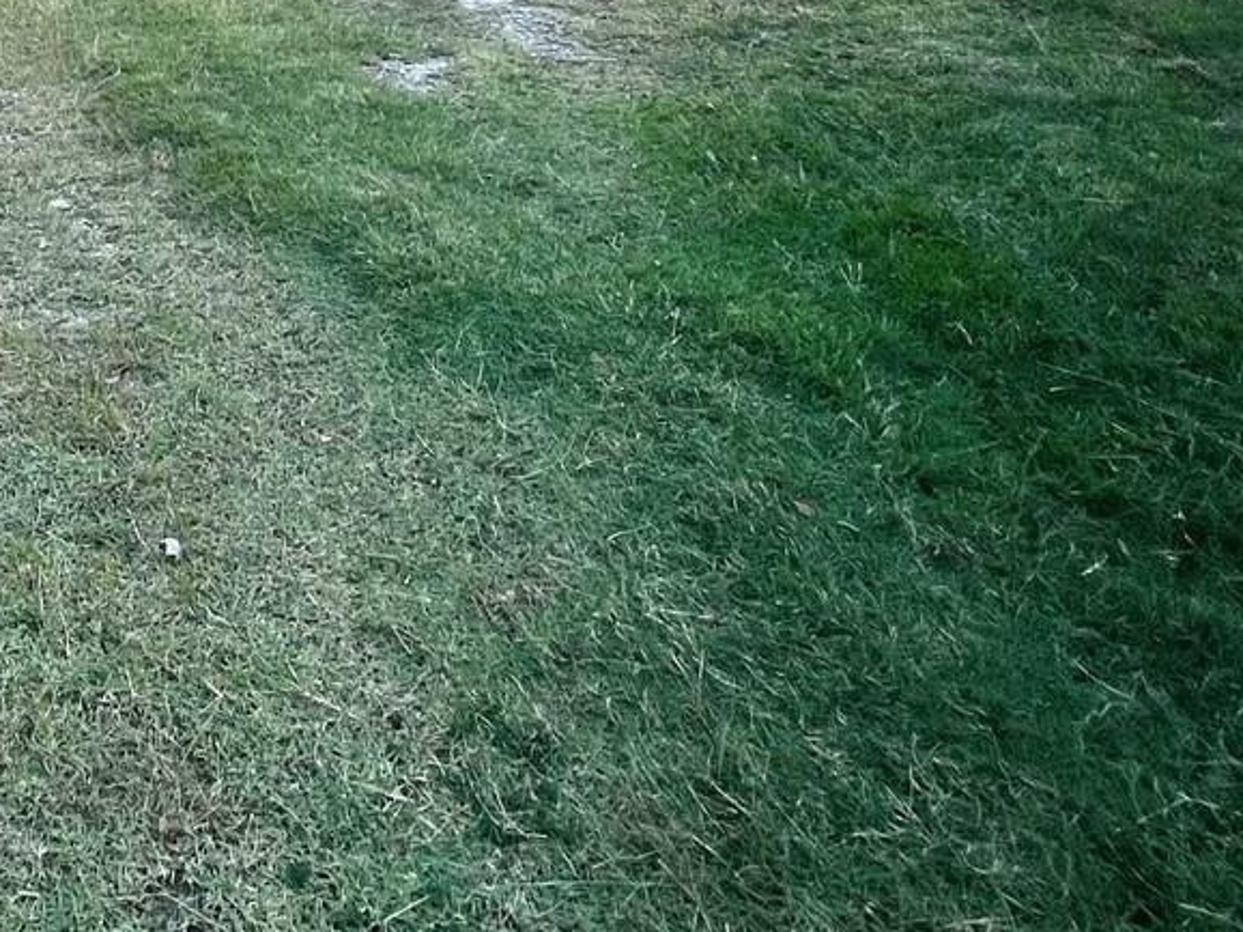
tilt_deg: +1.0
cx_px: 108
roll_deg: +0.8
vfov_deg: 29.5
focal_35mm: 36
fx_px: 1292
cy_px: -357
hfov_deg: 46.1
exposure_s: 1/564
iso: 32
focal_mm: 1.57
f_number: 1.8
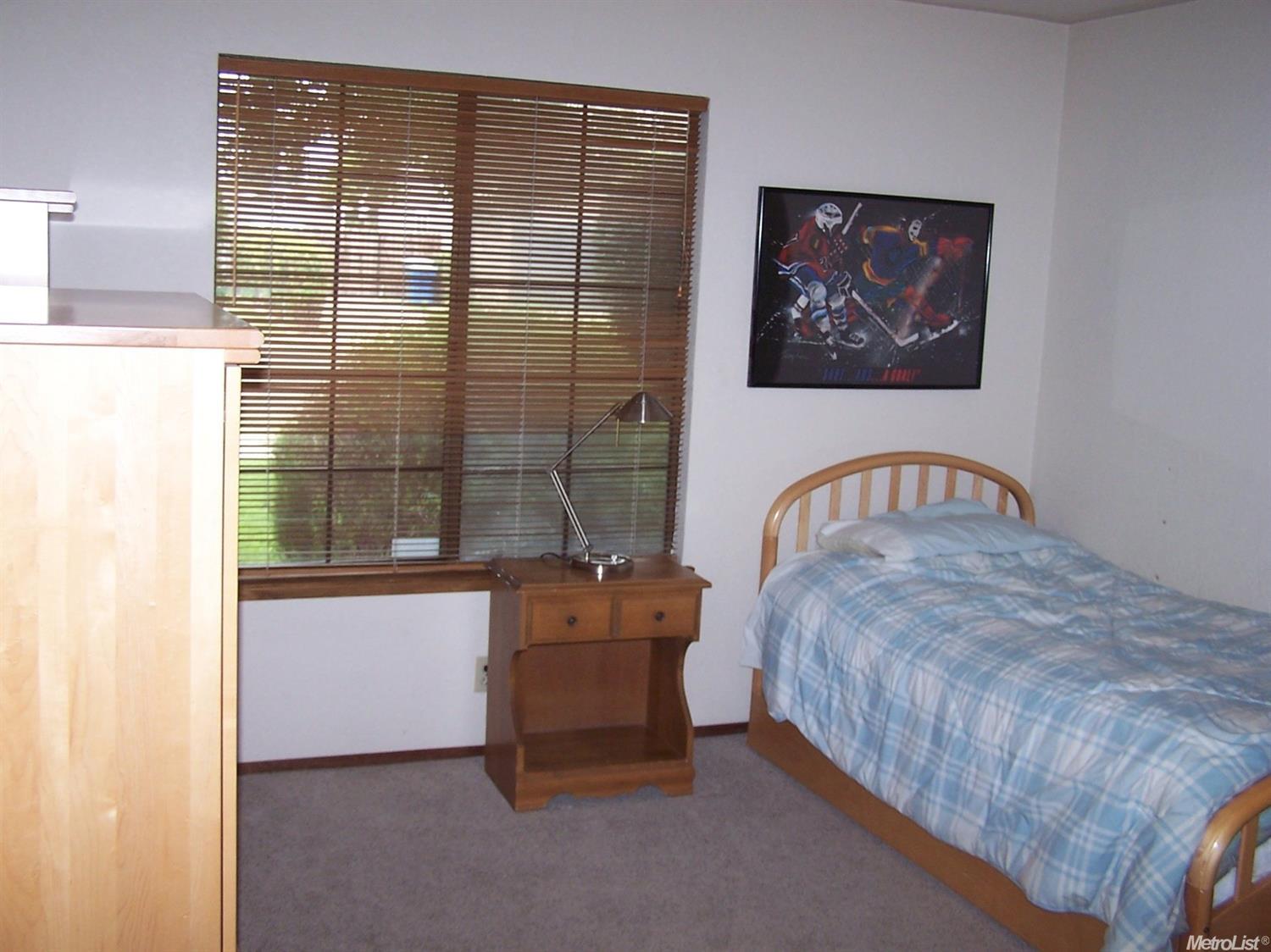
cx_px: 636
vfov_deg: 37.7
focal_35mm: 38
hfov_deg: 49.0
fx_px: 1395
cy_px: 476
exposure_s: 1/60
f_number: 2.8
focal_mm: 6.3
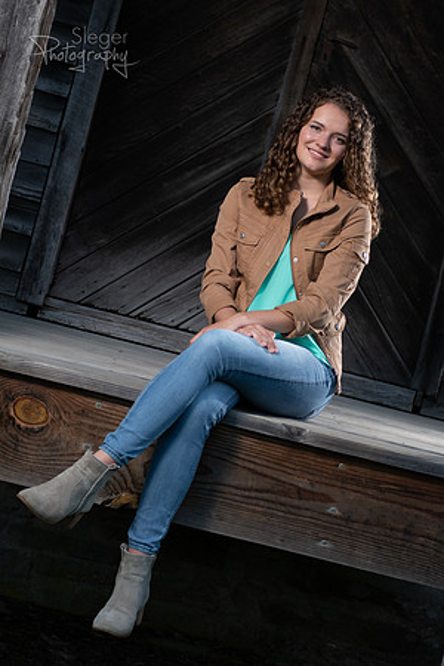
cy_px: 343
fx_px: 1887
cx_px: 263
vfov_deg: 20.0
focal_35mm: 102
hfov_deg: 13.4
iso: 100
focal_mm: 60
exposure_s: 1/250
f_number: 2.8
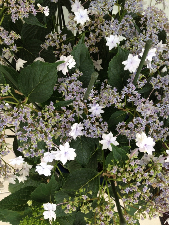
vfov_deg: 52.6
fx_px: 228
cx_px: 84
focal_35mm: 35
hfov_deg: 40.7
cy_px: 112
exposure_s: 1/60
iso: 64
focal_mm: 4.28
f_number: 2.4
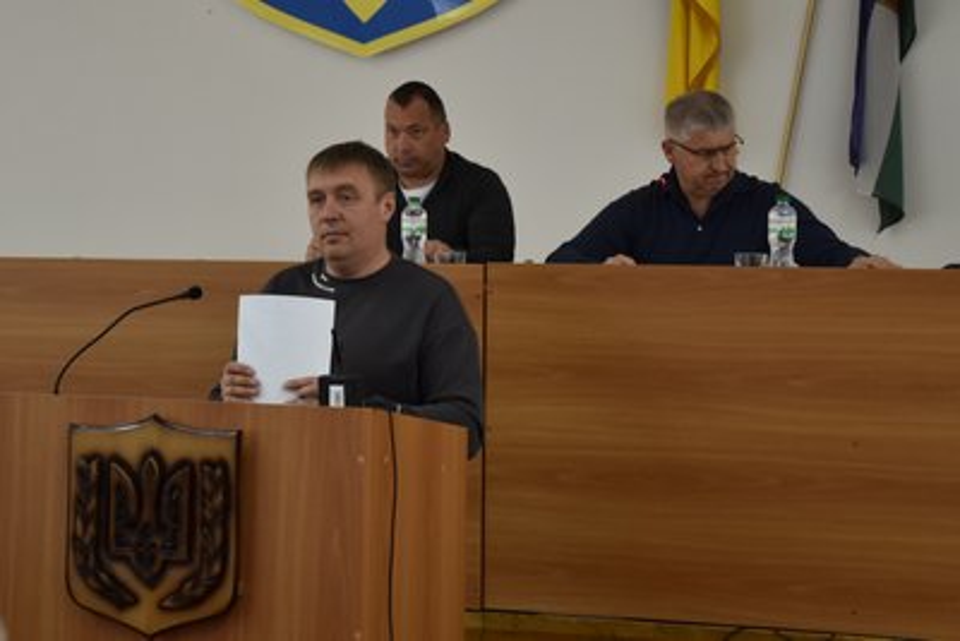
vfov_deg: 21.6
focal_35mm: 63
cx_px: 480
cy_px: 320
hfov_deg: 31.9
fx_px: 1681
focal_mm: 42
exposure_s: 1/60
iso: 560
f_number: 4.5
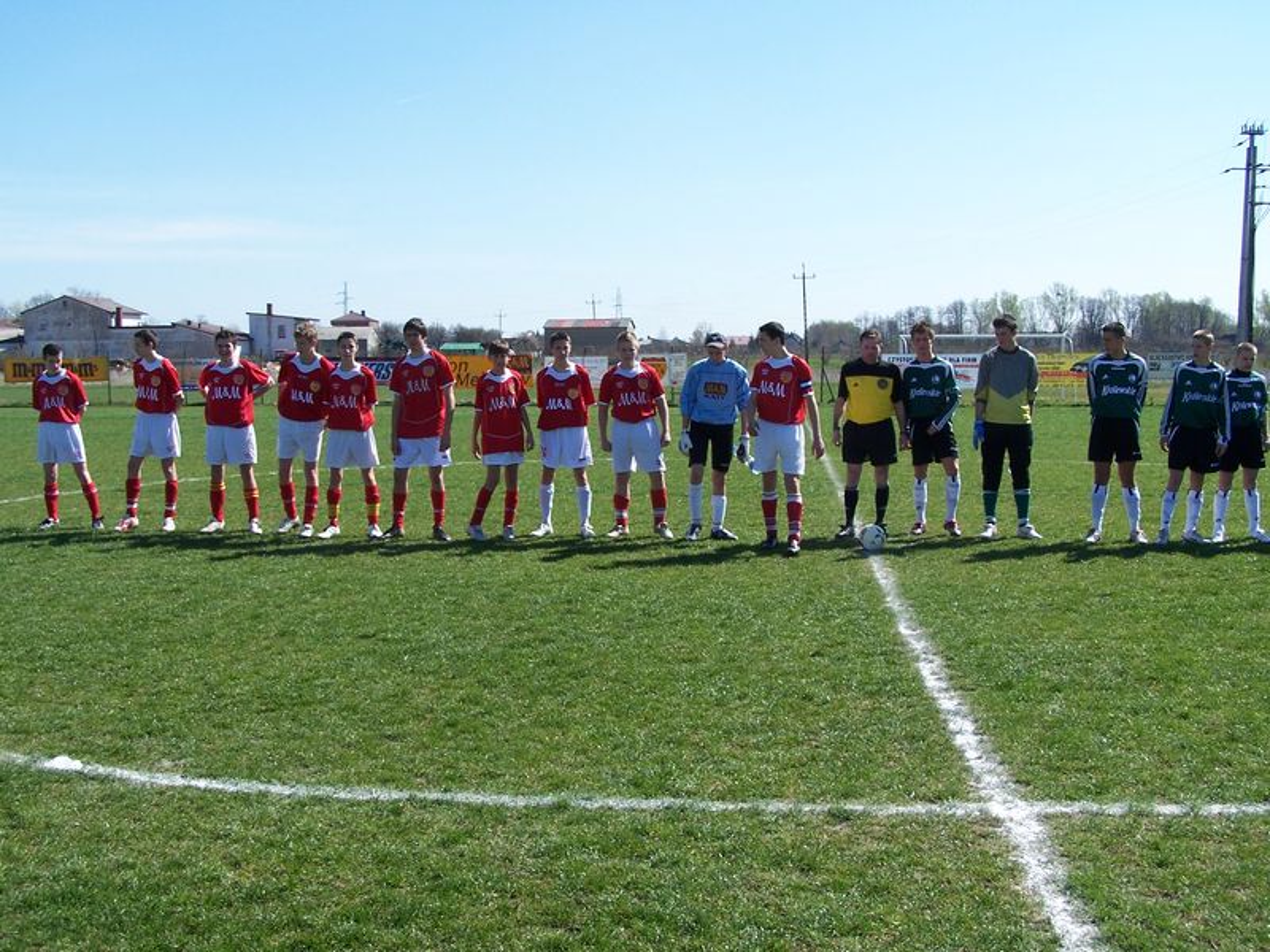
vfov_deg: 36.0
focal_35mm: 40
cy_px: 476
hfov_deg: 46.8
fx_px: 1468
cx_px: 635
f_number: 4
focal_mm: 6.7
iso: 80
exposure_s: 1/640
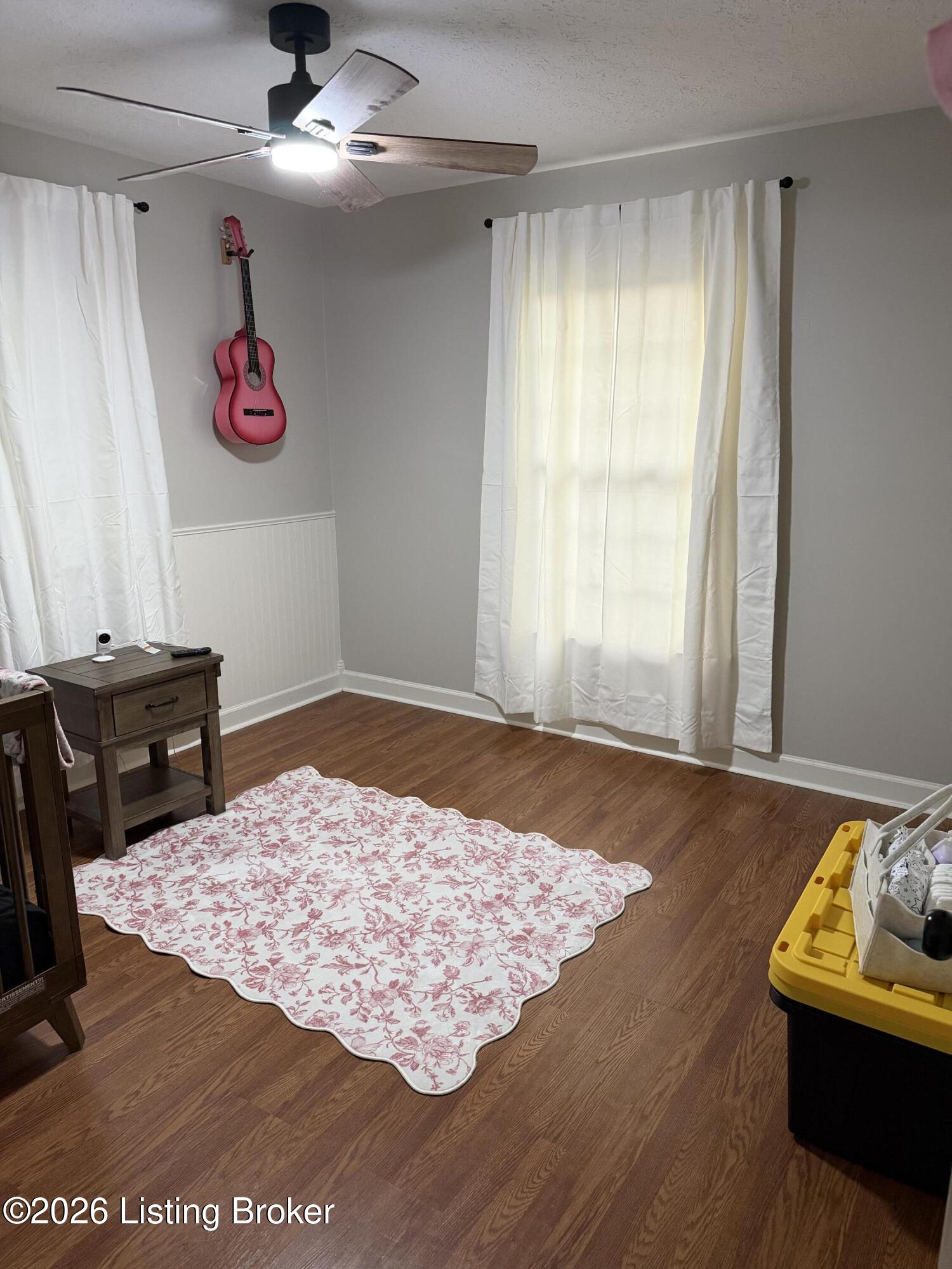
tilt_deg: -13.1
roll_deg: +0.5
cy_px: 634
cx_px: 476
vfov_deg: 71.6
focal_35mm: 24
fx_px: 880
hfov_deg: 56.8
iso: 320
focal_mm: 6.76
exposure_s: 1/60
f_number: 1.78
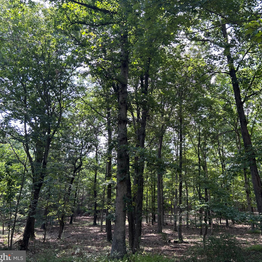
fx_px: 265
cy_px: 132
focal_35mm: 31
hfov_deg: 52.1
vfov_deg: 52.5
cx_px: 159
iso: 40
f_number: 1.5
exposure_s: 1/226
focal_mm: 5.7
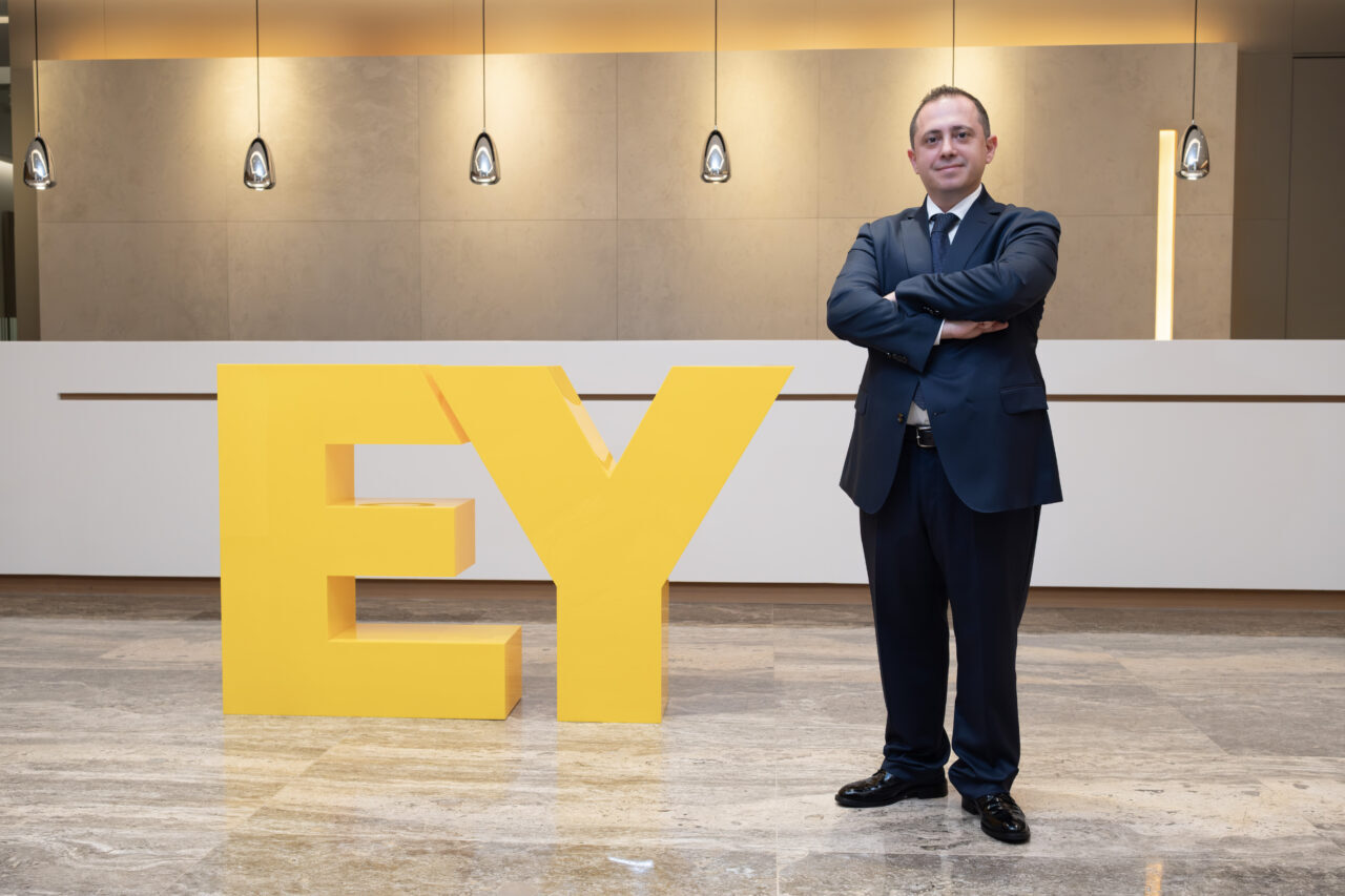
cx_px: 672
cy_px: 448
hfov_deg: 54.4
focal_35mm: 35
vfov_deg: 37.8
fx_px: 1307
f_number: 3.6
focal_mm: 23
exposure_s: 1/125
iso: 2000
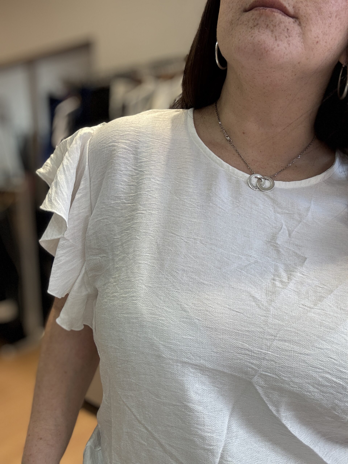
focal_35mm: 30
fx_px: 402
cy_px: 232
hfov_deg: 46.8
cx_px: 174
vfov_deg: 60.0
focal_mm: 2.69
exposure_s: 1/100
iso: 64
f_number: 1.9
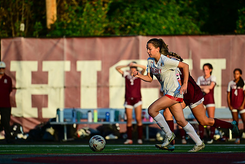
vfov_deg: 2.8
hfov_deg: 4.2
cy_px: 96
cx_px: 130
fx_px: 3322
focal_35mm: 488
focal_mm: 400
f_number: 4.5
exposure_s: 1/2000
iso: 500
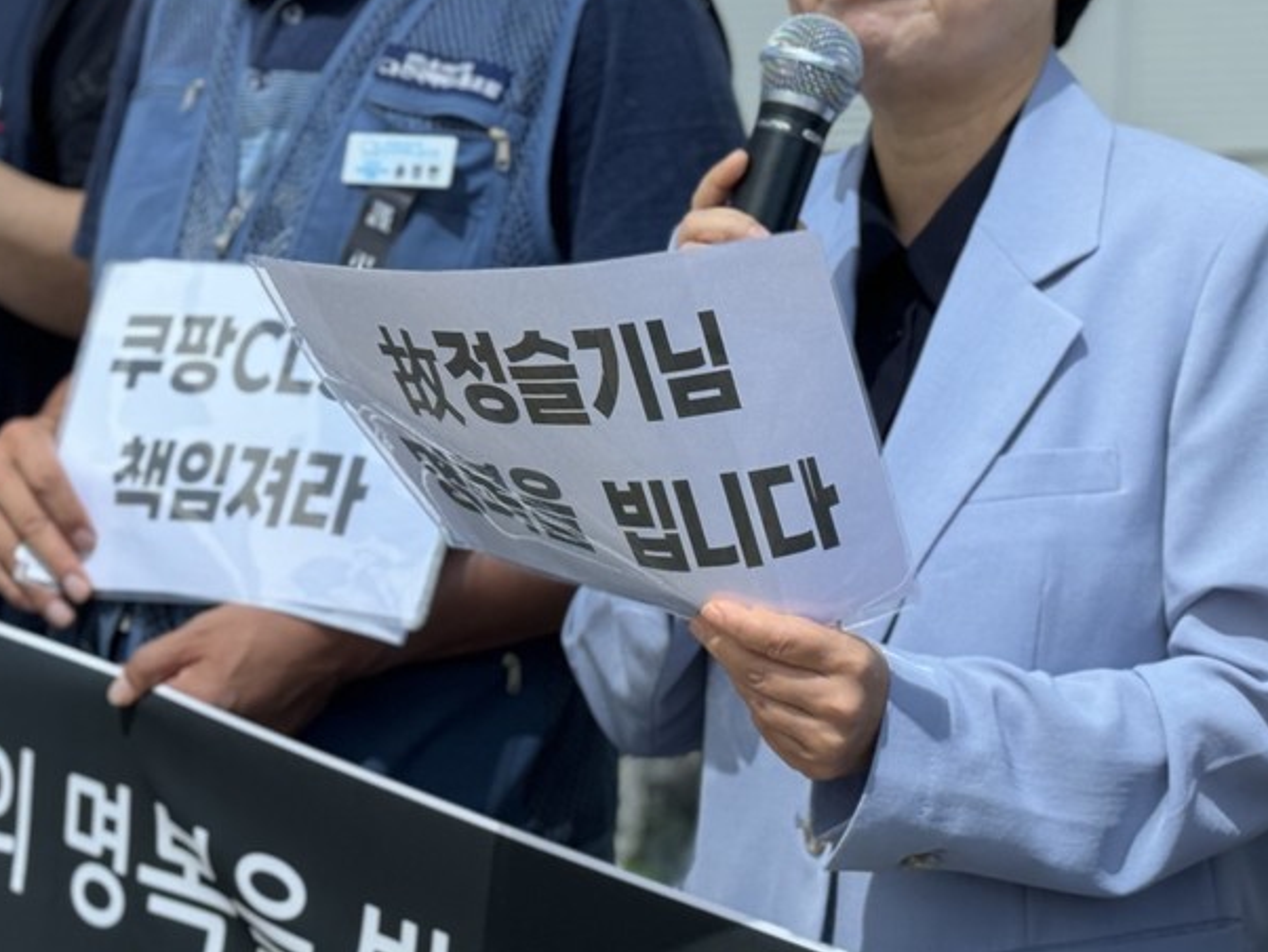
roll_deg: -1.3
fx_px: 3738
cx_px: 645
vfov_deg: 14.5
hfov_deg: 19.3
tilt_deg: -1.3
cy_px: 381
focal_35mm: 102
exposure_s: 1/1152
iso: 64
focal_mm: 6.76
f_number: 1.78
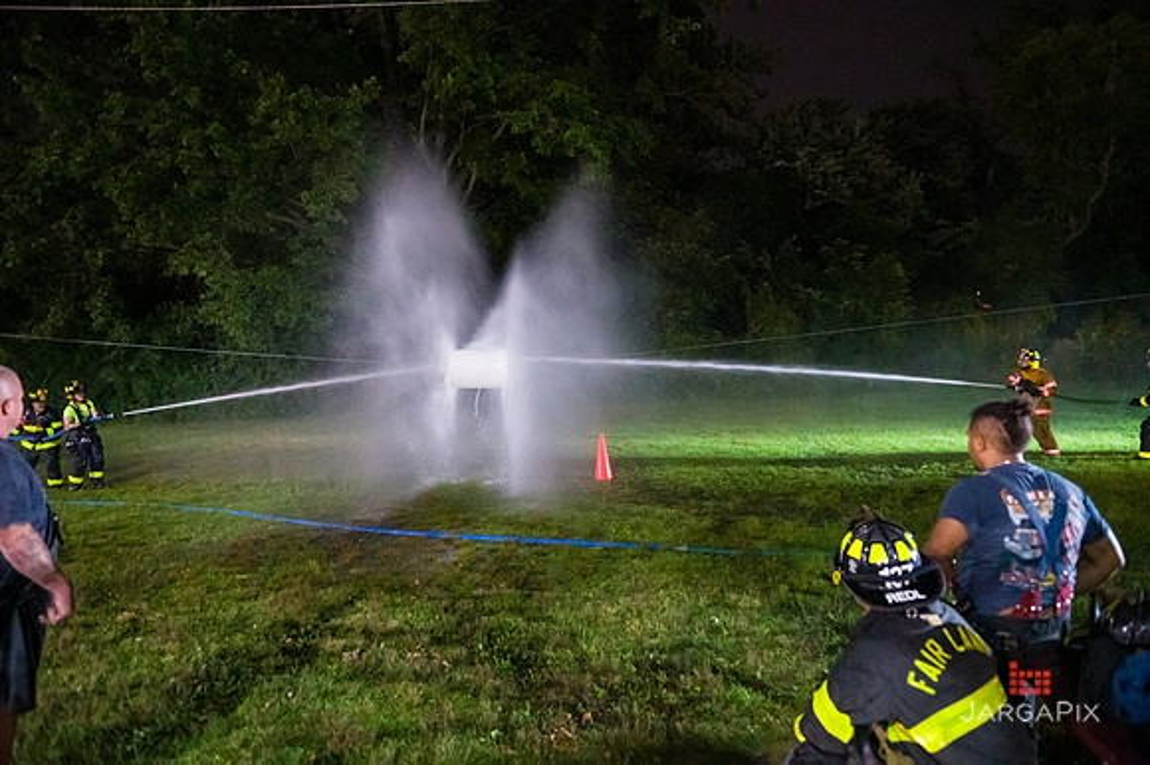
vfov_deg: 53.1
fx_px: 766
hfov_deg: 73.8
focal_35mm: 24
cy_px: 382
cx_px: 575
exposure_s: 1/200
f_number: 3.2
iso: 12800
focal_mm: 24
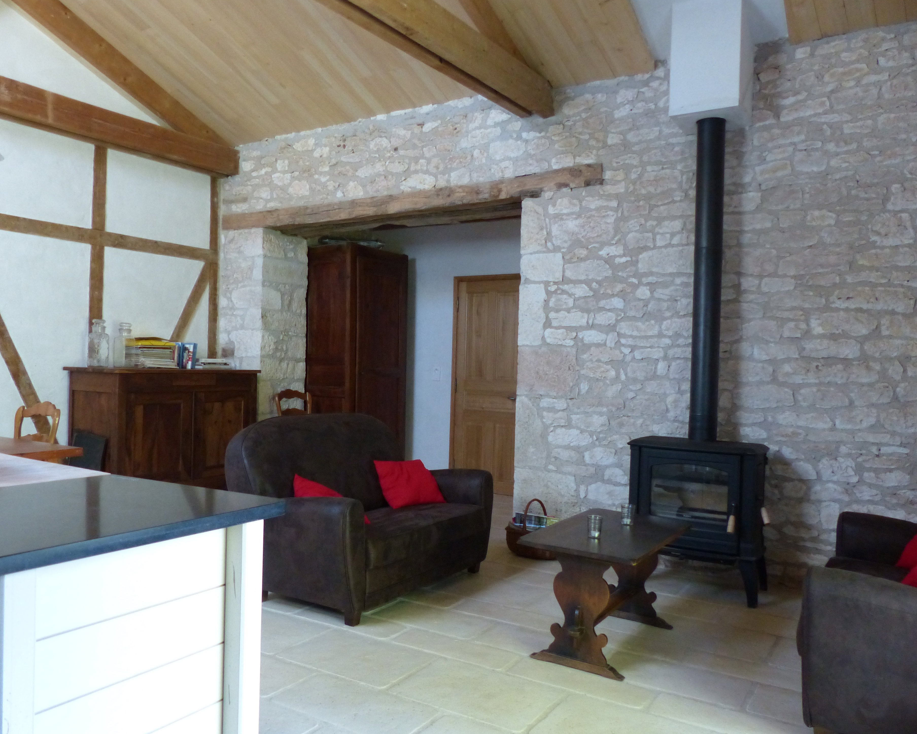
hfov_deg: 64.0
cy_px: 376
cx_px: 418
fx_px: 733
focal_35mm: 27
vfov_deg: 53.2
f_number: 2.8
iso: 400
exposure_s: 1/50
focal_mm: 4.5
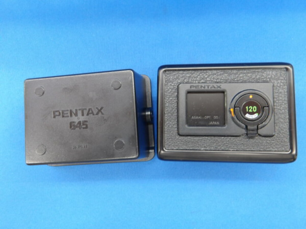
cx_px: 153
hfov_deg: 65.3
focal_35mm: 27
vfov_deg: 51.4
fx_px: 239
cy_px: 114
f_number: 3
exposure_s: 1/15
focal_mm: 4.9
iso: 209
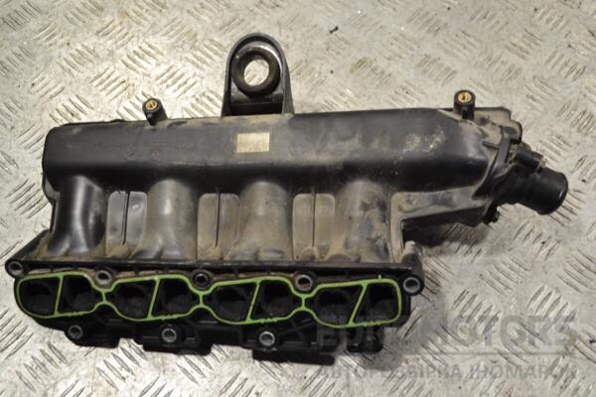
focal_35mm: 44
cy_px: 198
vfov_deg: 30.8
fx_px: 720
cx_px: 298
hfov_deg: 45.0
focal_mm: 29
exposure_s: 1/30
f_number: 4.5
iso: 160
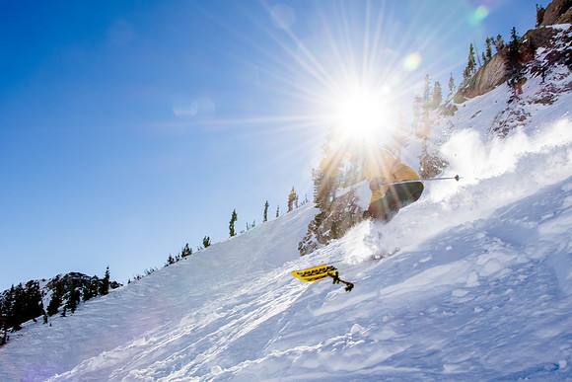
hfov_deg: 56.9
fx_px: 528
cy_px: 192
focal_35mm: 33
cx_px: 281
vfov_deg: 39.8
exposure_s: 1/320
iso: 160
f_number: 14
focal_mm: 18
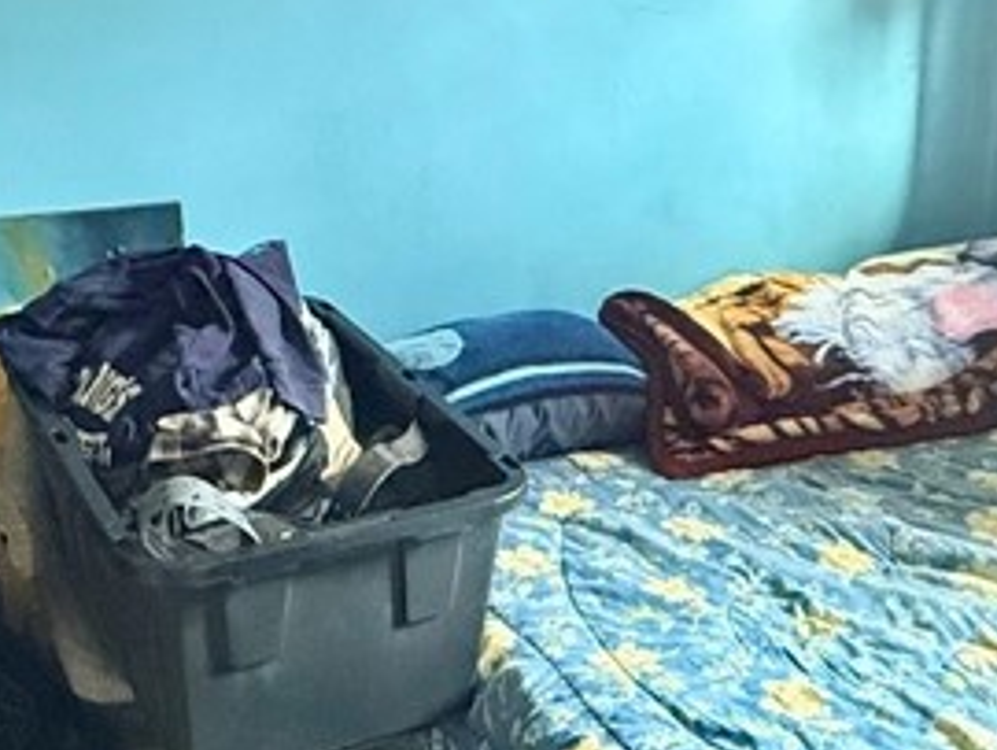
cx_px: 491
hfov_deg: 36.1
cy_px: 344
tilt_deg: -16.3
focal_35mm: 53
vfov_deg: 27.6
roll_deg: +1.1
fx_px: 1528
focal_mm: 2.22
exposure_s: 1/30
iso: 1600
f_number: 2.2
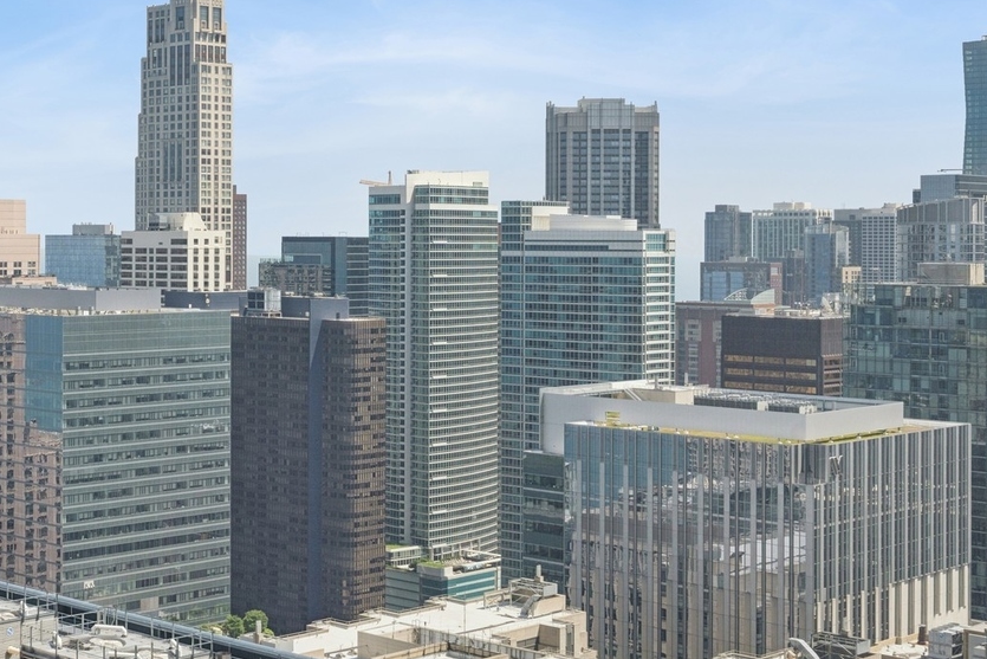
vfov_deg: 21.2
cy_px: 278
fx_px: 1755
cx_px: 137
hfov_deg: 30.3
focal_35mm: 64
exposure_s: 1/800
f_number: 8
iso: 320
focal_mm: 33
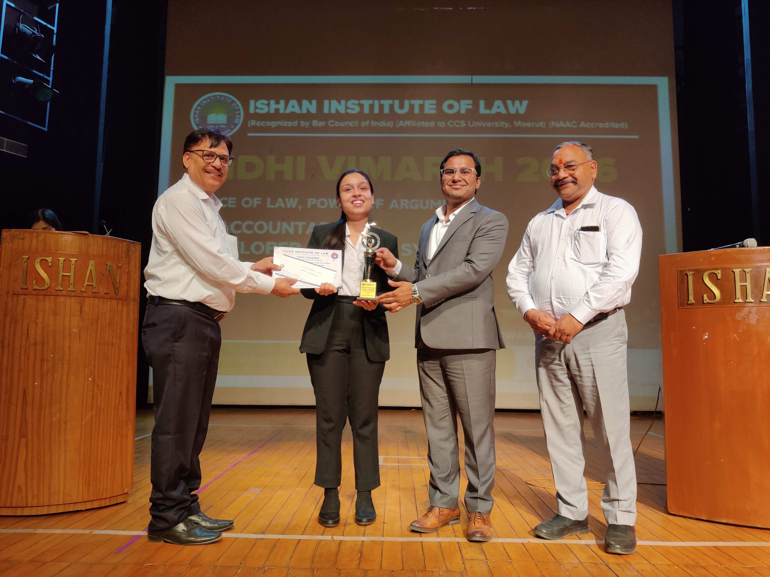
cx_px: 385
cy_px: 288
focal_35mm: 27
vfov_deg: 51.4
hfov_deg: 65.3
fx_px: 601
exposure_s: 1/50
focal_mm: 4.75
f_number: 1.75
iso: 320
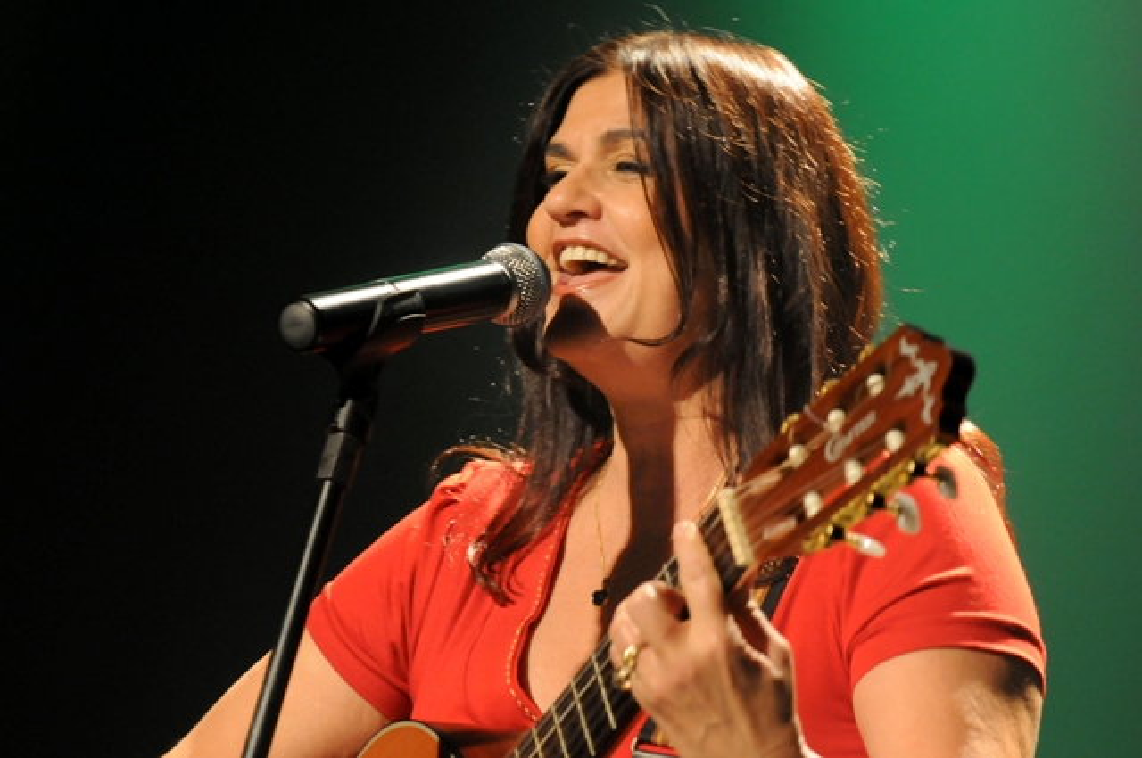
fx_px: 9505
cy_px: 379
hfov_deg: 6.9
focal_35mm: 300
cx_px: 571
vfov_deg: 4.6
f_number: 5.6
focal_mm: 200
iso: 1600
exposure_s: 1/50
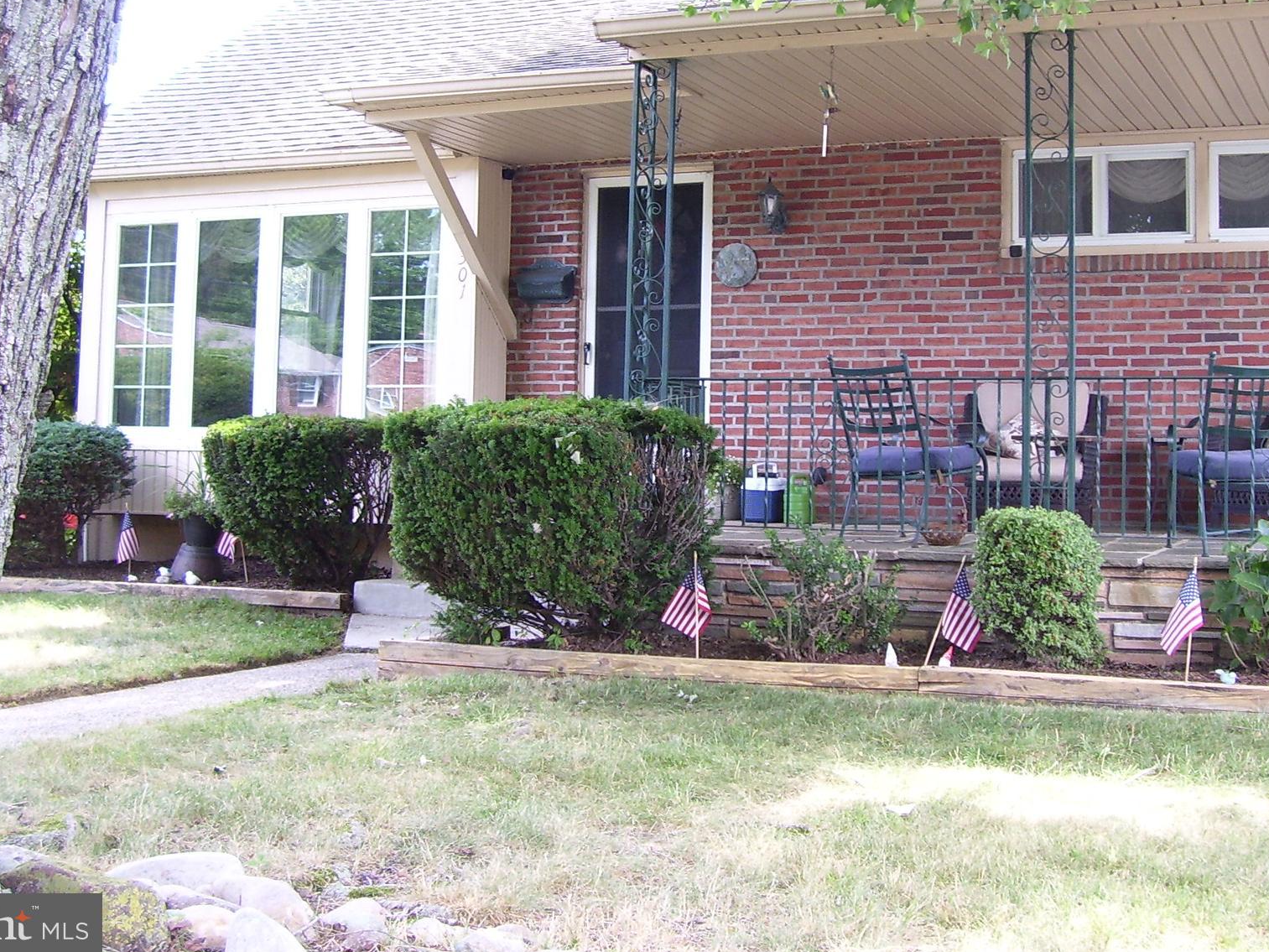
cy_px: 318
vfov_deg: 31.3
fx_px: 1686
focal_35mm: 46
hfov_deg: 41.1
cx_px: 751
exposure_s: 1/60
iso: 80
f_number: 2.7
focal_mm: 5.6
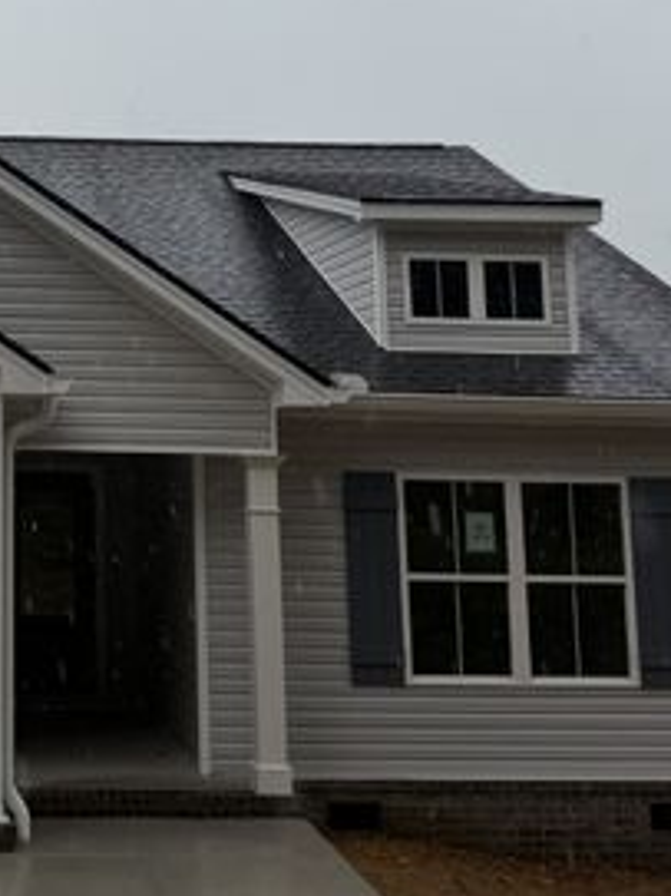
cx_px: -56
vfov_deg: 31.9
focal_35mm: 59
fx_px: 1526
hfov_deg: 23.4
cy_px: 183
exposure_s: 1/665
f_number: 1.78
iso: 80
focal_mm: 6.76
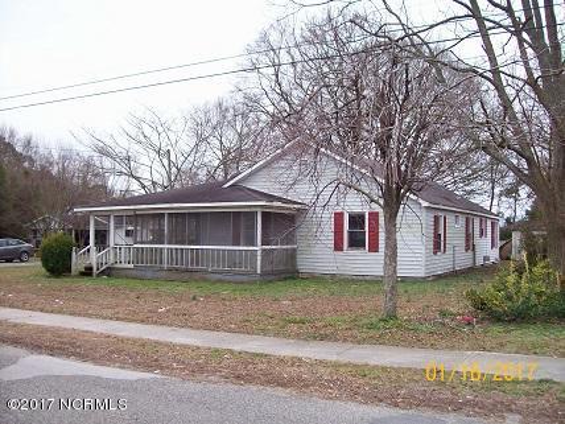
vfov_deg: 39.7
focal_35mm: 36
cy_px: 212
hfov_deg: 51.4
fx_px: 588
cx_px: 282
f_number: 2.7
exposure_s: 1/122
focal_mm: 6
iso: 80
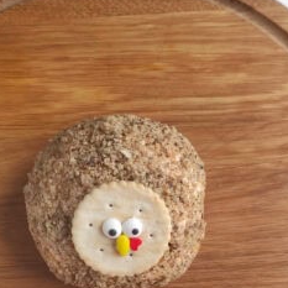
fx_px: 537
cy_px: 224
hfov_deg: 29.9
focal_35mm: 57
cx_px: 109
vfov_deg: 29.5
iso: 50
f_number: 1.9
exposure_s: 1/129
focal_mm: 5.4
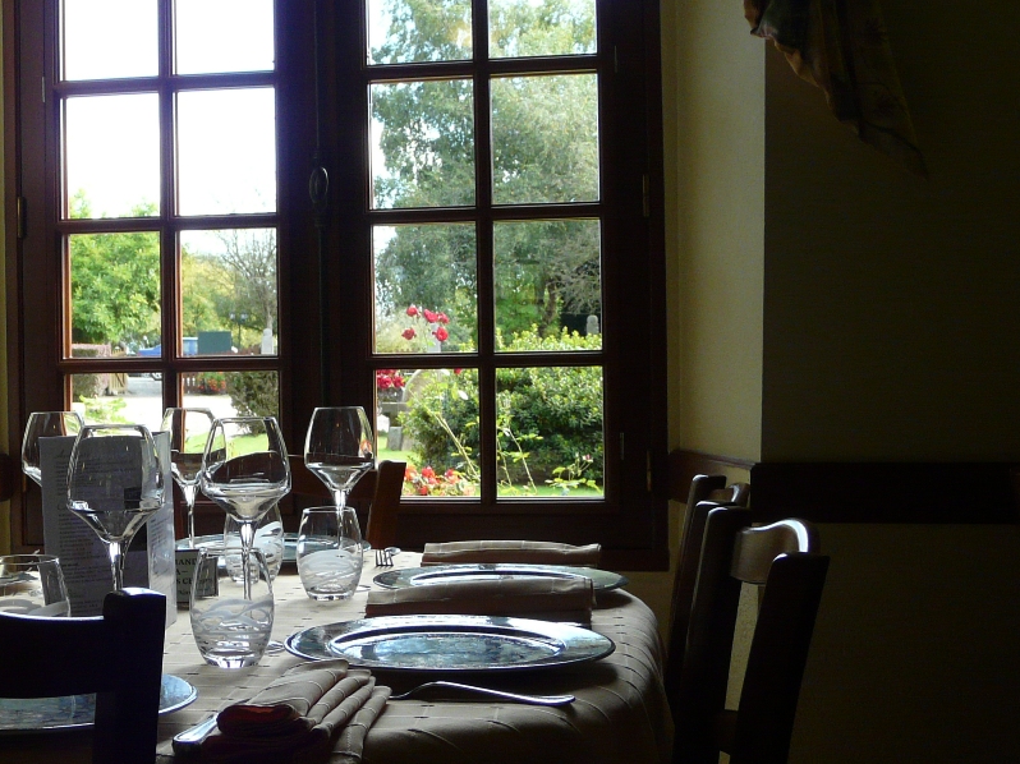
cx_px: 196
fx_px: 1591
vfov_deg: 27.0
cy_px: 370
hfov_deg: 34.4
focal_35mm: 54
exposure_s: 1/160
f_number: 2.8
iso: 160
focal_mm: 5.5
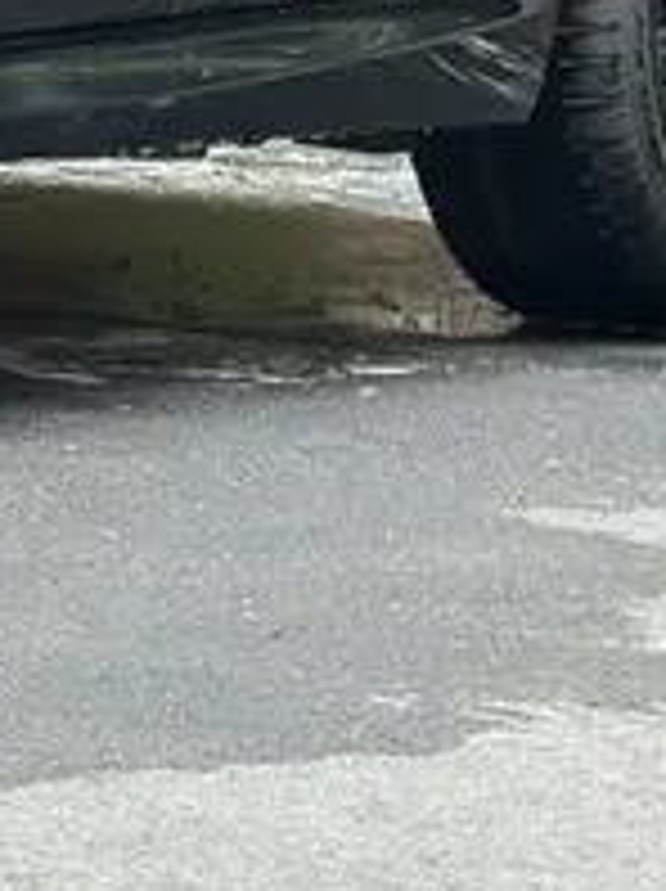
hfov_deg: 4.9
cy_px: -742
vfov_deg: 6.6
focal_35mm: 291
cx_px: -1048
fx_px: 7481
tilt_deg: +1.7
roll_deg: -2.5
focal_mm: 6.86
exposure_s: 1/365
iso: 80
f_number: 1.78
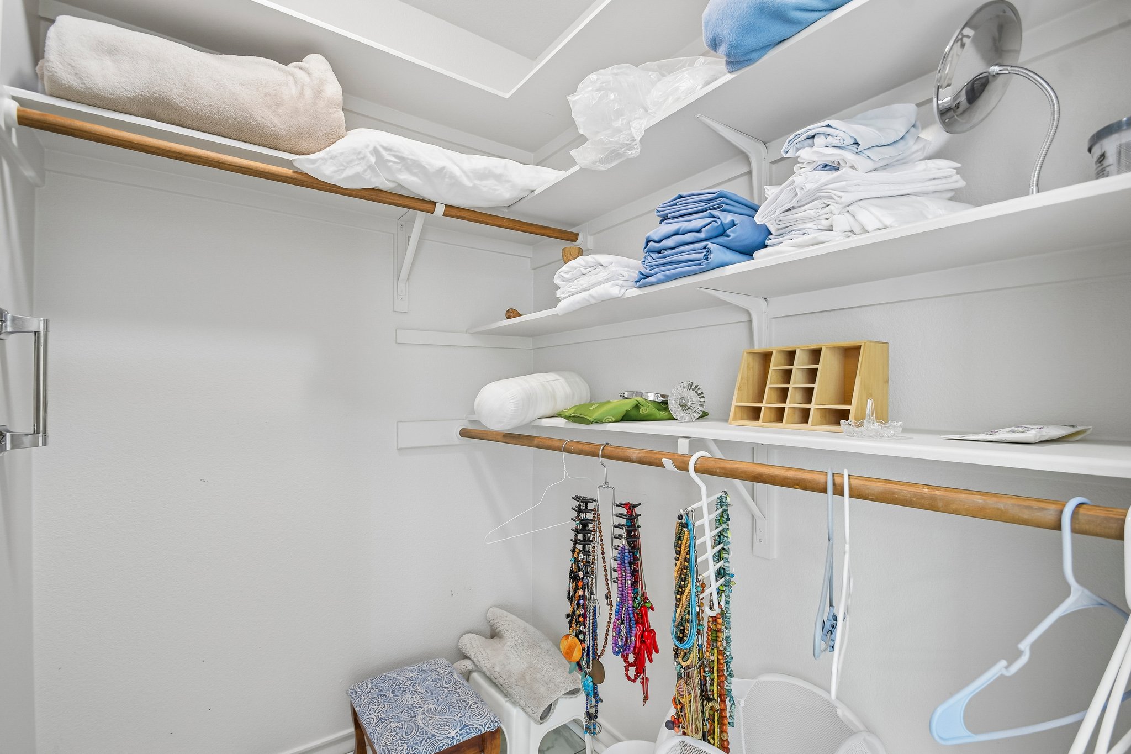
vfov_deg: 77.3
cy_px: 377
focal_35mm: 15
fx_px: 471
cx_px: 566
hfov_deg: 100.4
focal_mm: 10
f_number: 8
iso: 400
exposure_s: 1/6
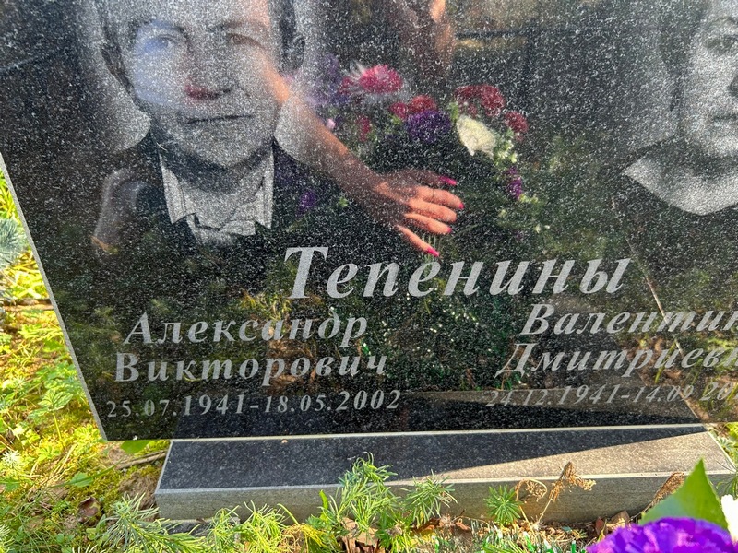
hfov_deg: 67.3
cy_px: 276
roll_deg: +1.7
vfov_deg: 53.1
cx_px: 369
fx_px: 554
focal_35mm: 26
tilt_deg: -29.7
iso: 50
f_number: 1.5
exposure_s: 1/121
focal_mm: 5.7
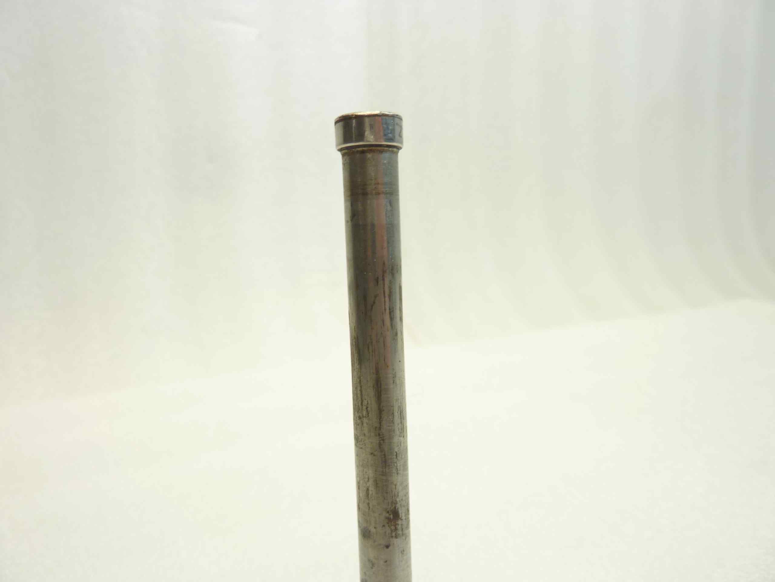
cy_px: 291
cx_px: 388
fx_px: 560
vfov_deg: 54.9
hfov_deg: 69.4
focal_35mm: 25
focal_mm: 4.1
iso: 80
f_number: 3.3
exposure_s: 1/20
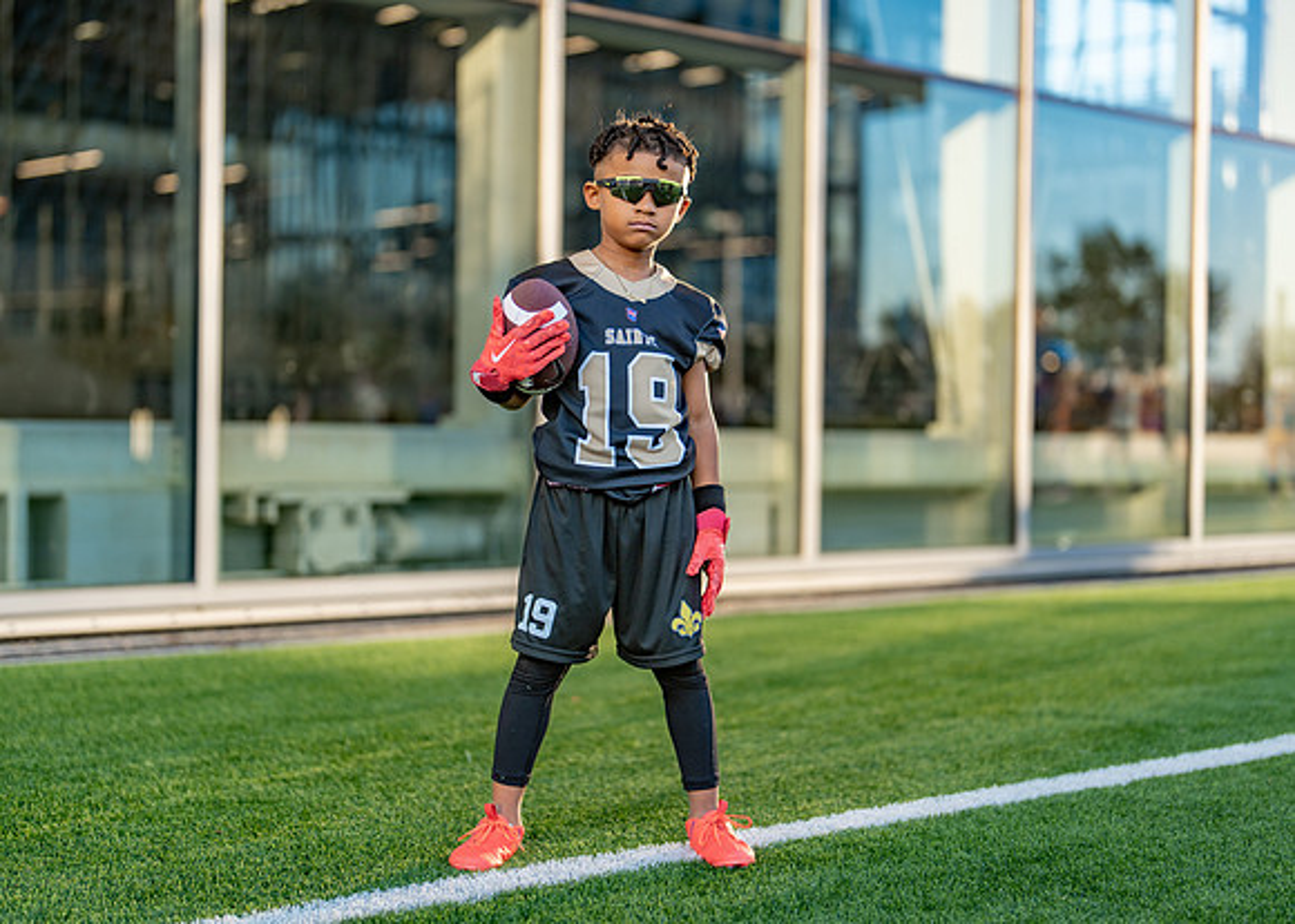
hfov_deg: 33.4
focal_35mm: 59
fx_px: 2155
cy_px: 447
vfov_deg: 24.2
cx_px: 625
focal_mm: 50
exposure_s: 1/1250
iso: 100
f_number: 1.2
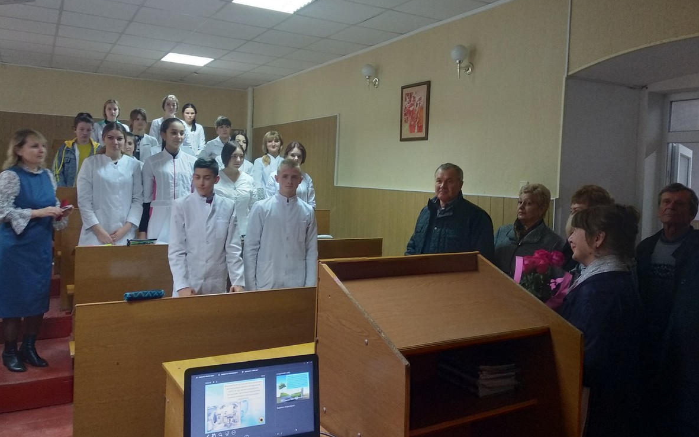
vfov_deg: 44.4
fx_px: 533
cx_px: 345
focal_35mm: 28
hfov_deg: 66.5
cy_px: 191
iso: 1600
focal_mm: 3.81
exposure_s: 1/25
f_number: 2.2
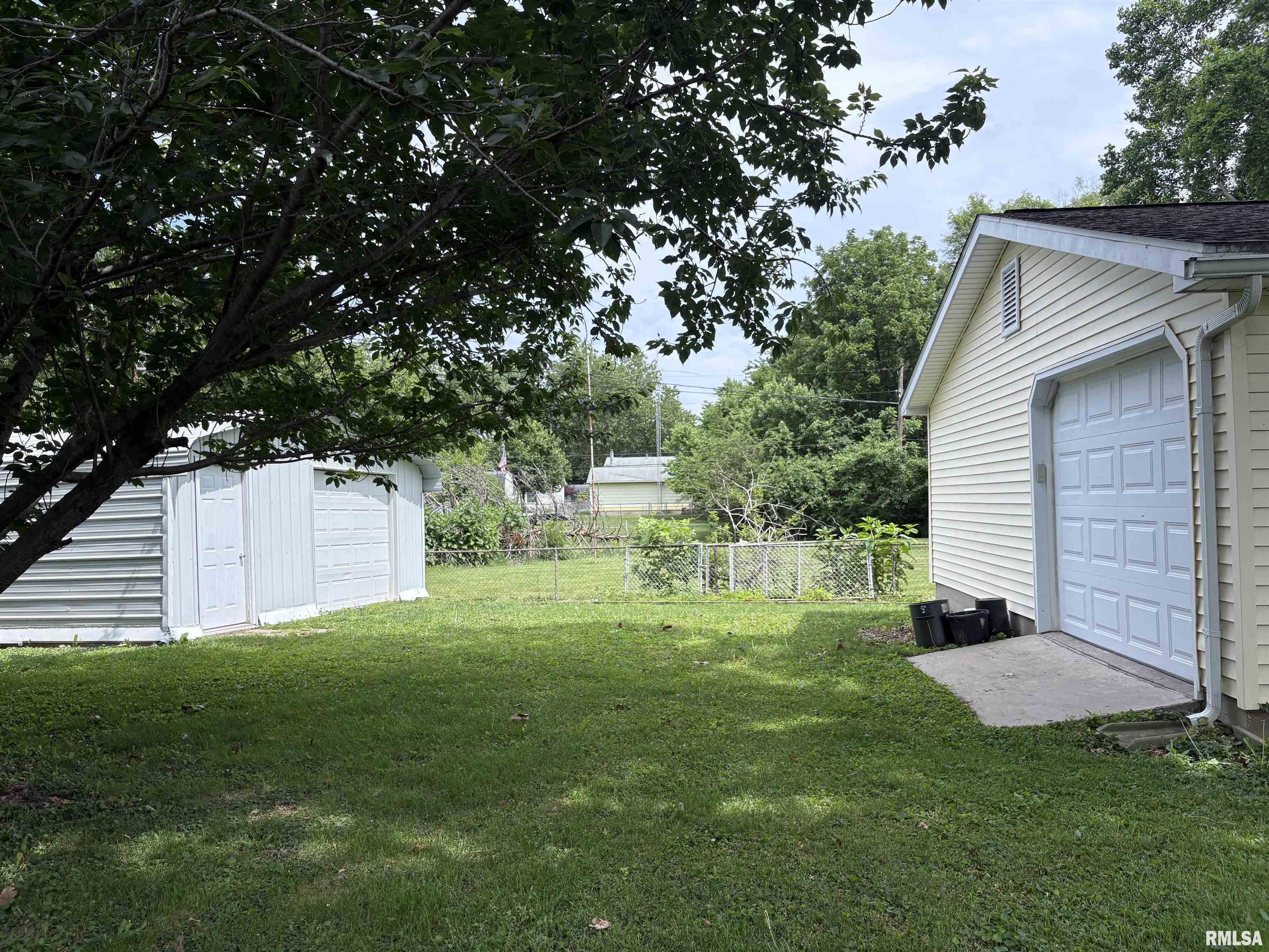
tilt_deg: +2.3
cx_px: 634
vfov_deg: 53.1
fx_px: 953
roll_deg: +1.0
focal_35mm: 26
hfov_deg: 67.3
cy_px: 476
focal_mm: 5.96
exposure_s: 1/2208
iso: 50
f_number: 1.6
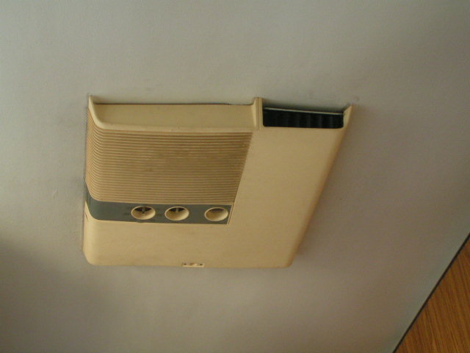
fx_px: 923
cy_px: 176
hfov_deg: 28.6
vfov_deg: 21.6
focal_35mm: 68
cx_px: 235
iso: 160
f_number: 3.2
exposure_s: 1/80
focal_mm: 10.5
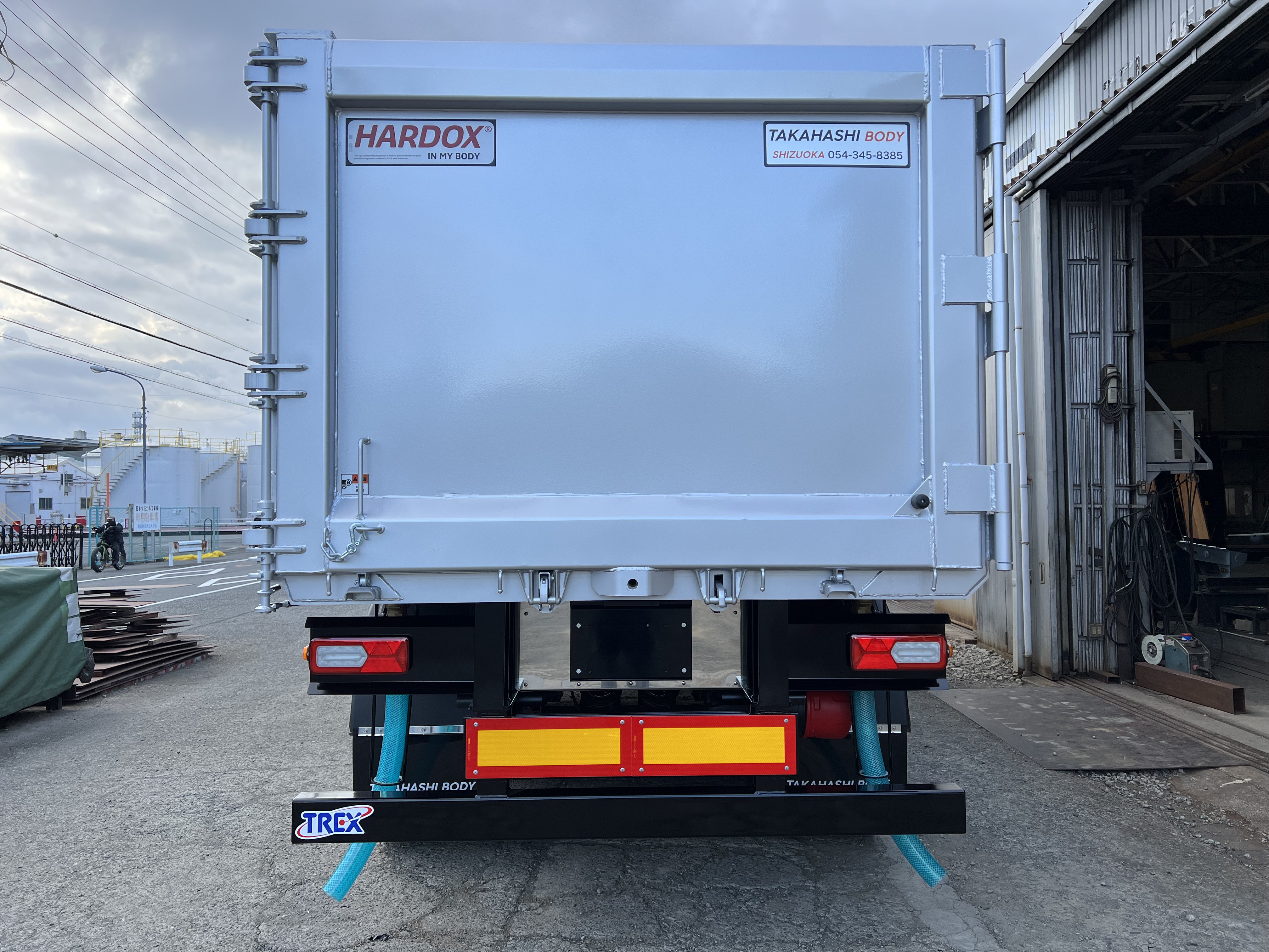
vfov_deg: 53.1
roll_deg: +1.3
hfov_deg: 67.3
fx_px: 953
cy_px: 476
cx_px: 634
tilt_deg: +1.5
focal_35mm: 26
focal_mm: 5.7
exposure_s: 1/924
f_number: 1.5
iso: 50
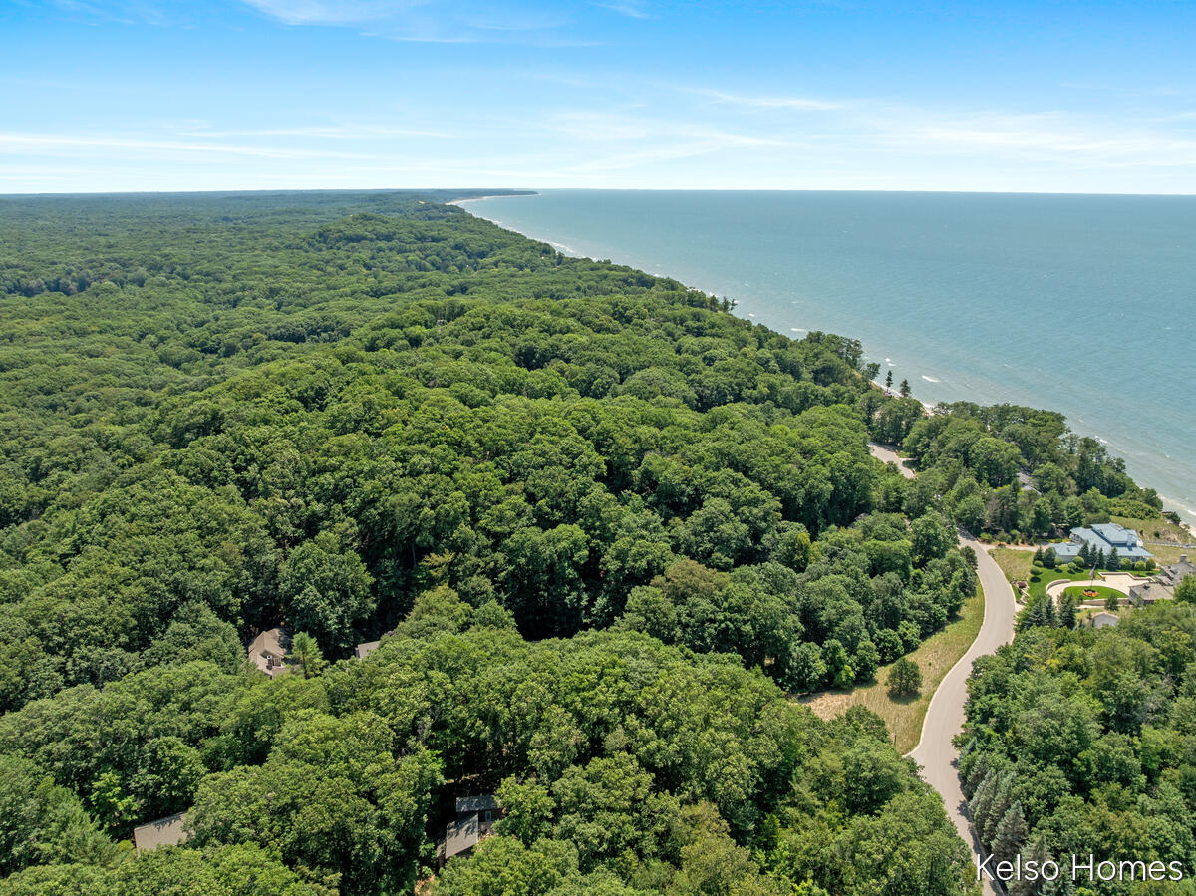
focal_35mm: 24
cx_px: 598
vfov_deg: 56.8
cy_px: 448
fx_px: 829
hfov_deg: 71.6
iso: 170
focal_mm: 12.29
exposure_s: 1/2000
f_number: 2.8
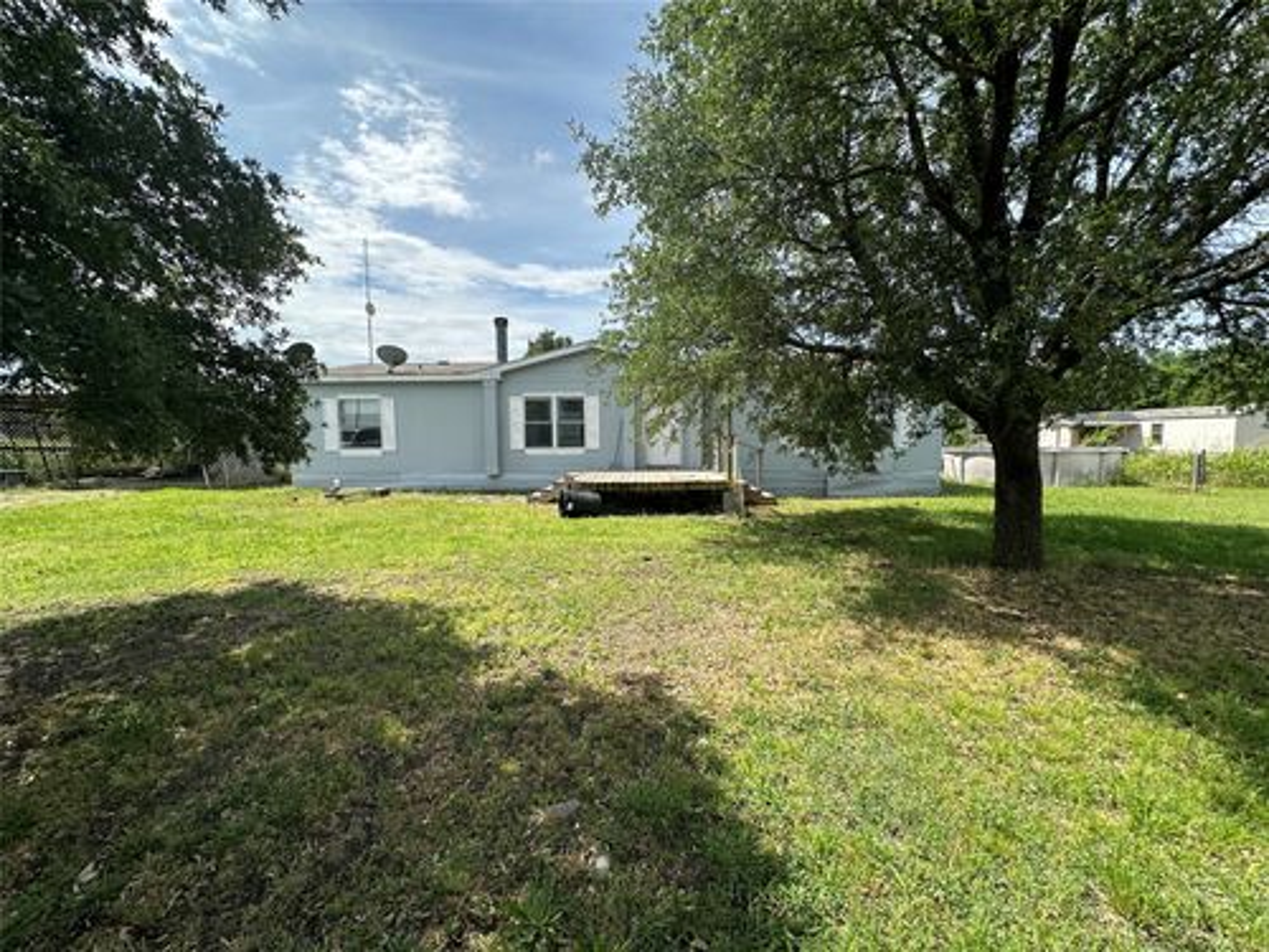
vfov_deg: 85.7
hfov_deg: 102.1
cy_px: 476
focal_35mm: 14
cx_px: 634
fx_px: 513
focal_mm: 2.22
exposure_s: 1/1335
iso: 40
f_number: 2.2
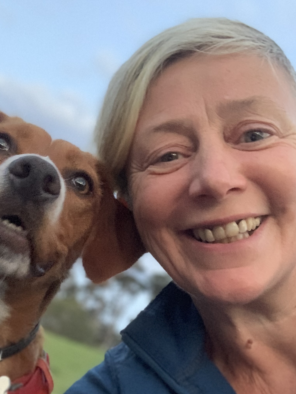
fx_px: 559
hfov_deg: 29.5
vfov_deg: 38.4
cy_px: 270
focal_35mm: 49
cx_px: 98
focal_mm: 2.87
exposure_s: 1/20
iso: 640
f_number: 2.2
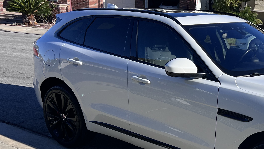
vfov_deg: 22.0
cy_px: 113
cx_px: 223
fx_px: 378
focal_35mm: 54
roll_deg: -4.1
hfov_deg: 36.7
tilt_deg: -15.0
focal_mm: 5.7
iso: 50
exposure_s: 1/3571
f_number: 1.5
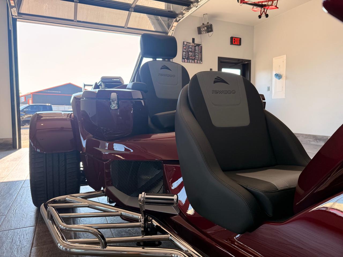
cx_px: 172
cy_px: 128
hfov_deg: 71.6
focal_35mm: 24
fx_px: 238
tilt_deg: -3.3
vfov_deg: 56.8
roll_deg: -0.2
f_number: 1.78
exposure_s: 1/242
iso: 100
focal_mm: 6.76
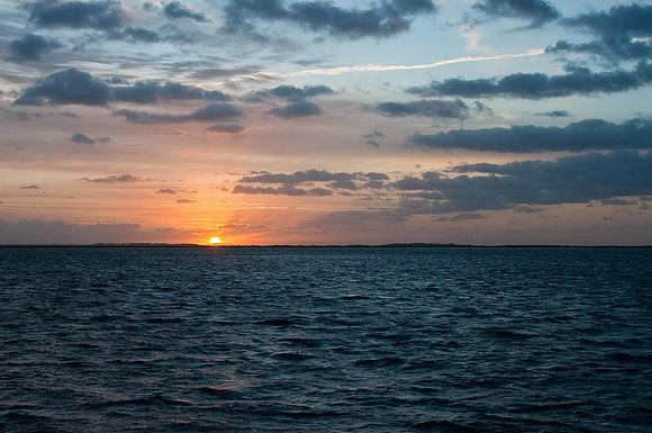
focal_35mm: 44
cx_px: 326
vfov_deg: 30.8
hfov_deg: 45.0
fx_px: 787
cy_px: 216
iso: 200
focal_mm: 29
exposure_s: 1/80
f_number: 10
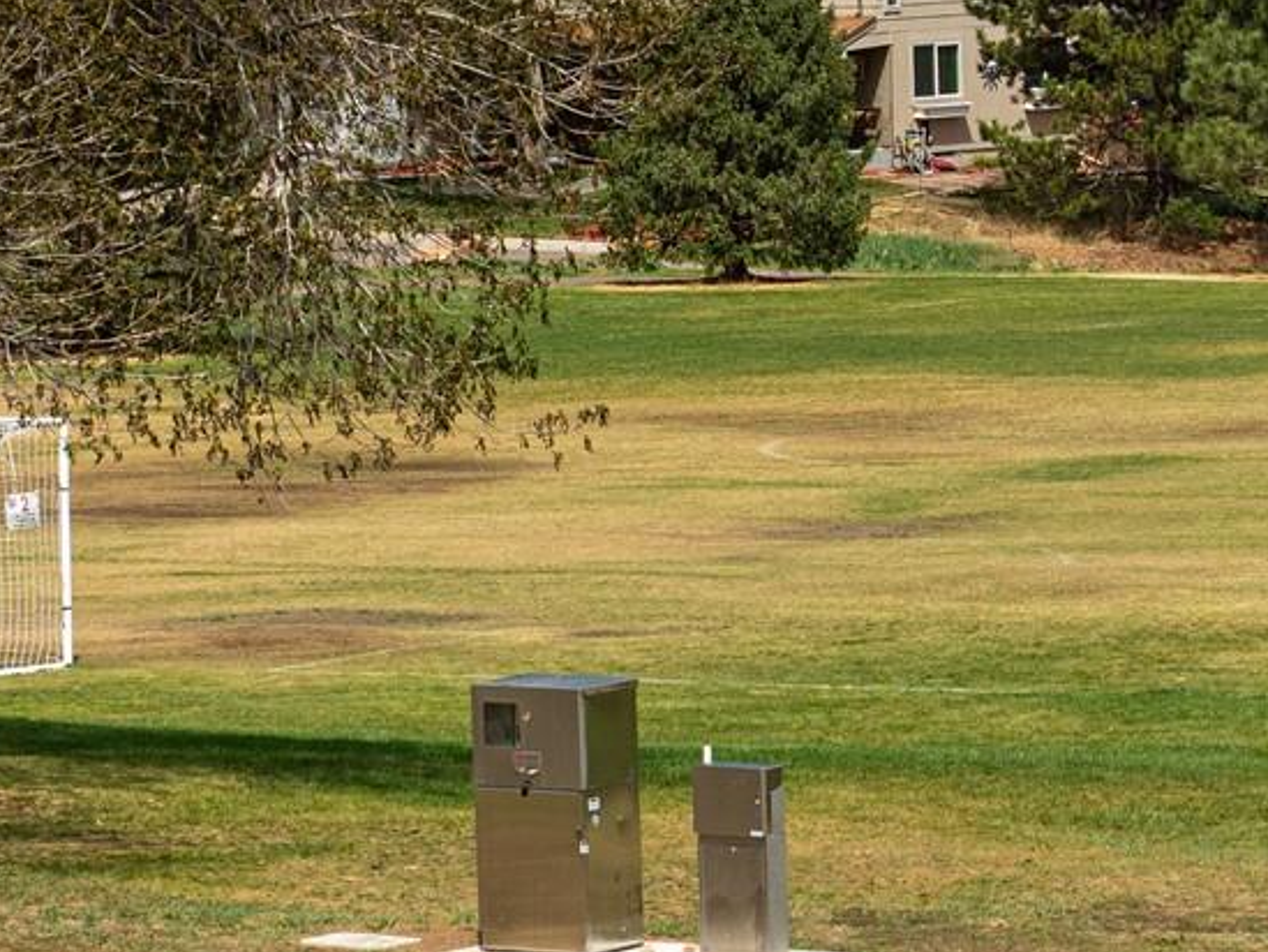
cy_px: 231
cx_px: 1236
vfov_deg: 6.4
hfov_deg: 8.5
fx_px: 8537
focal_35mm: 233
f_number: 4
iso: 200
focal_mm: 40
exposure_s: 1/1000
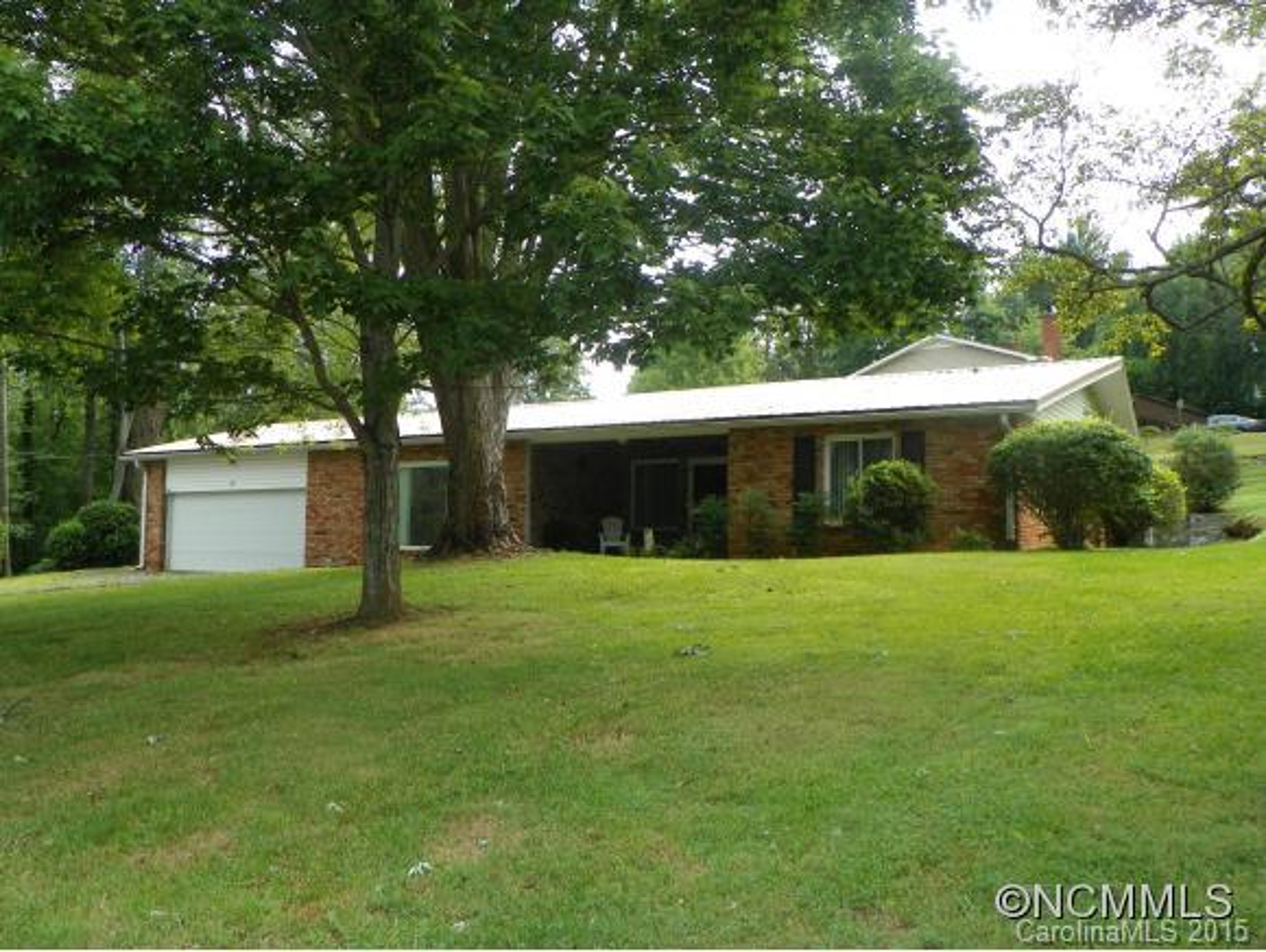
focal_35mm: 32
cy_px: 476
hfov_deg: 56.8
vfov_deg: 44.2
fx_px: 1171
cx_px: 633
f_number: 3.5
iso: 64
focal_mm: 5.7
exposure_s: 1/160
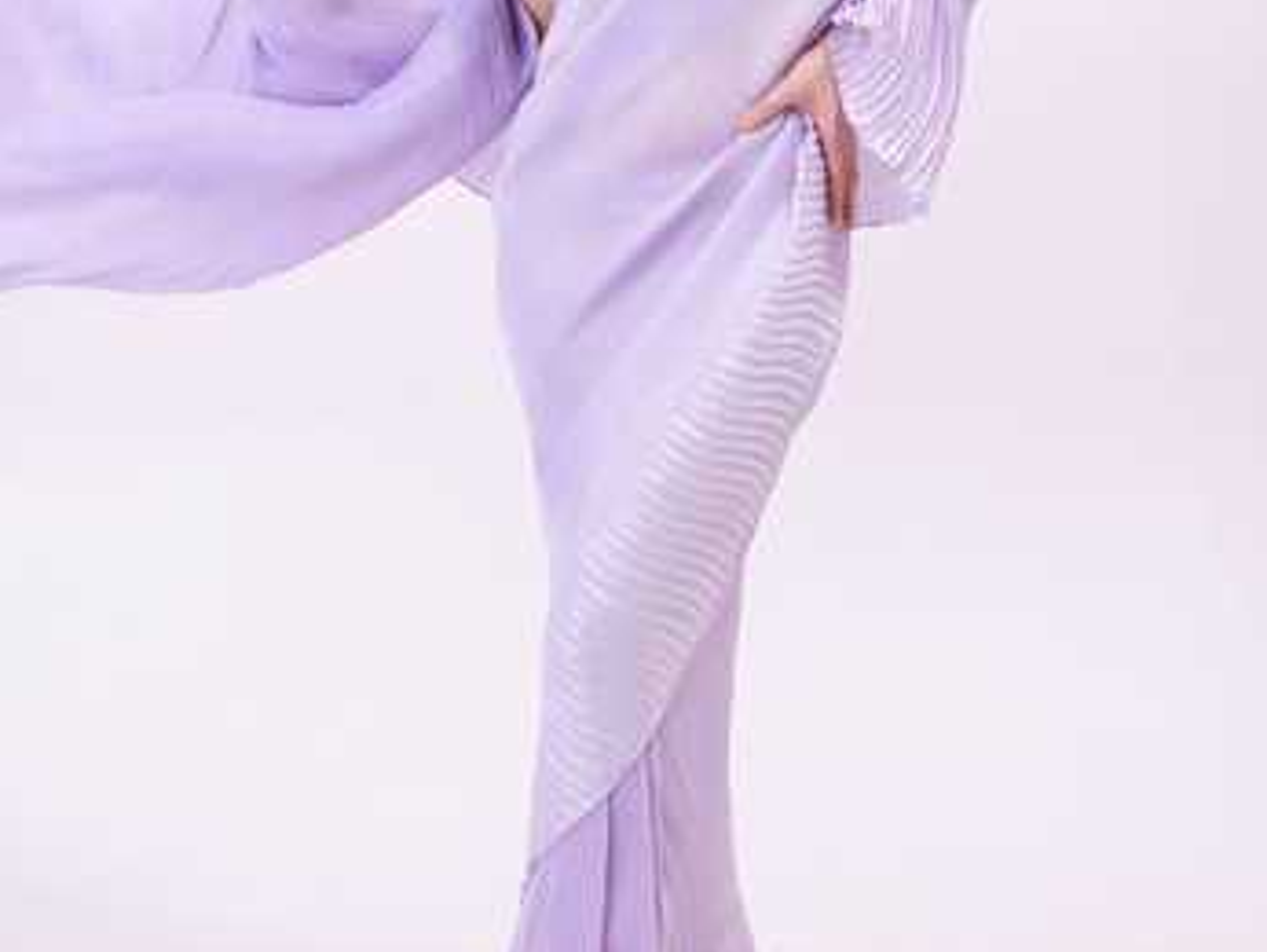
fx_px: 3736
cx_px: 634
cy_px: 313
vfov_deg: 14.5
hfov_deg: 19.2
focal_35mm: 102
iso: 250
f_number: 9
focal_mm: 70
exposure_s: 1/125
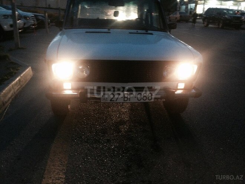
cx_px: 122
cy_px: 92
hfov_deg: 55.4
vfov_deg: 42.9
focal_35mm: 33
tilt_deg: -19.1
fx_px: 234
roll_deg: -2.7
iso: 500
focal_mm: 4.12
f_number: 2.4
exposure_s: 1/15
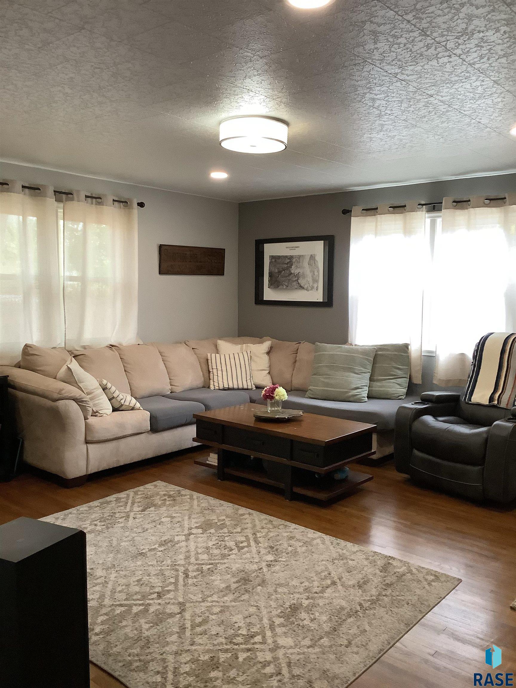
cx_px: 258
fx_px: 616
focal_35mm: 31
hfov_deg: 45.4
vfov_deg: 58.4
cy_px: 344
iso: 250
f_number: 2.4
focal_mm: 3.3
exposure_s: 1/40
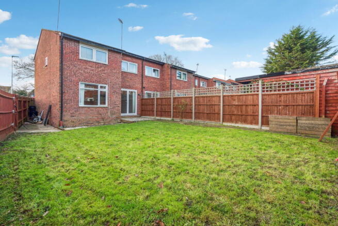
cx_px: 169
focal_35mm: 16
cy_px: 113
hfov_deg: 96.7
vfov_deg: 73.8
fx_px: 150
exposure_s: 1/200
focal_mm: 16
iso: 640
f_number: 7.1
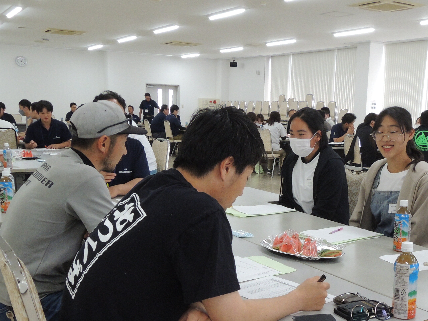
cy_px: 241
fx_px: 532
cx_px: 270
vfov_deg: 32.9
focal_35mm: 43
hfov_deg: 43.5
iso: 400
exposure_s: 1/80
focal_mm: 4.3
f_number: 4
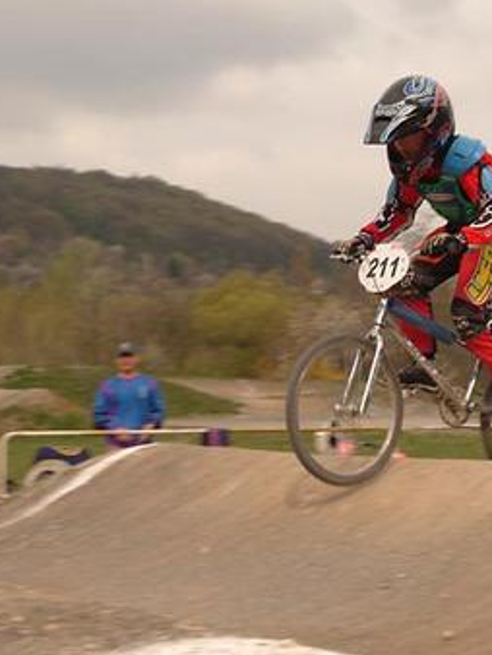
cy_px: 329
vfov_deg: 27.4
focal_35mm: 71
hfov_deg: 20.6
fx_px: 1344
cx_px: 343
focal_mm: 26
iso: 100
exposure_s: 1/125
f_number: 8
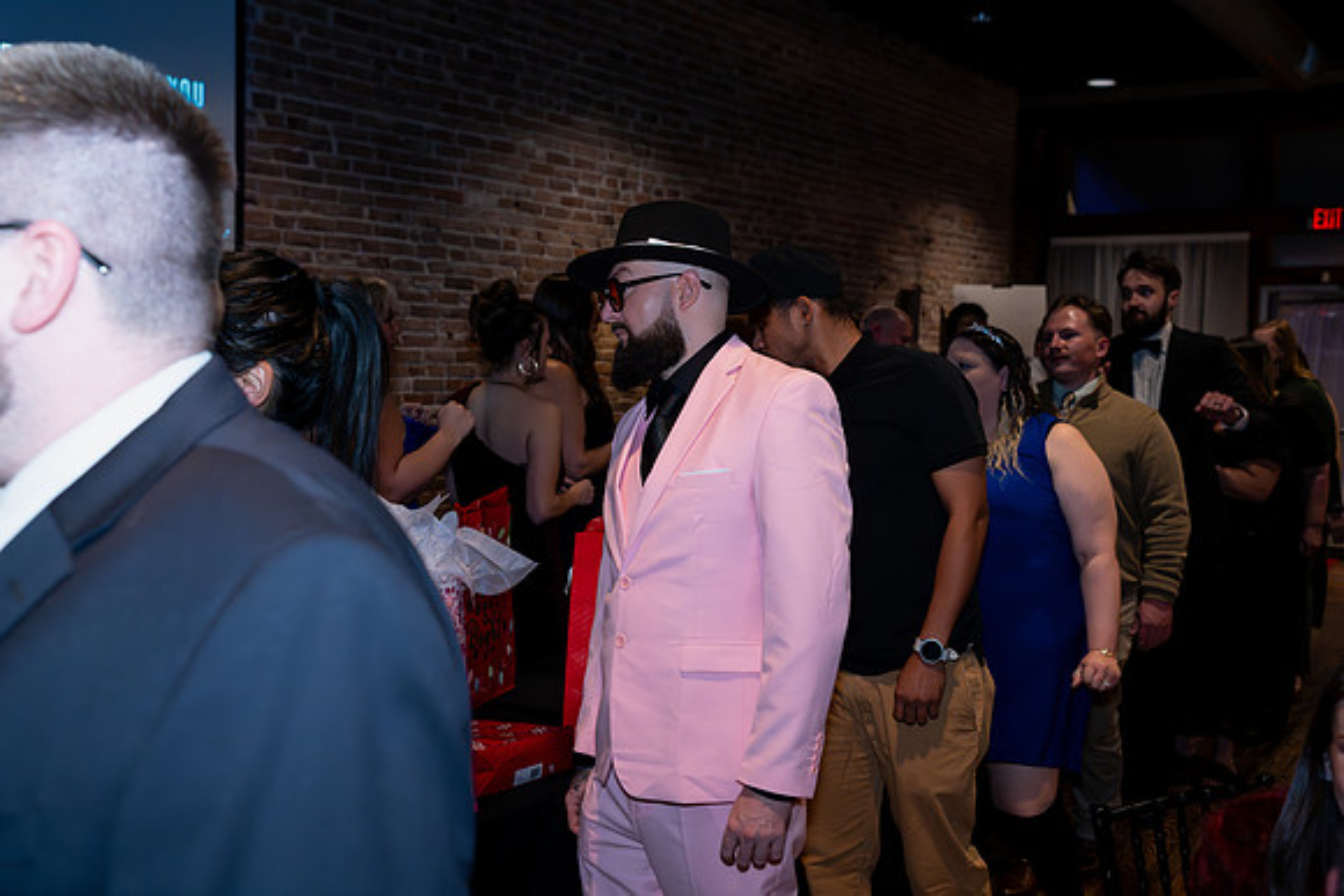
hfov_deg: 54.4
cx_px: 672
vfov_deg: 37.9
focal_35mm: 35
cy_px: 448
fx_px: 1307
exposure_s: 1/250
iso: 6400
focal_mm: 35
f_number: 5
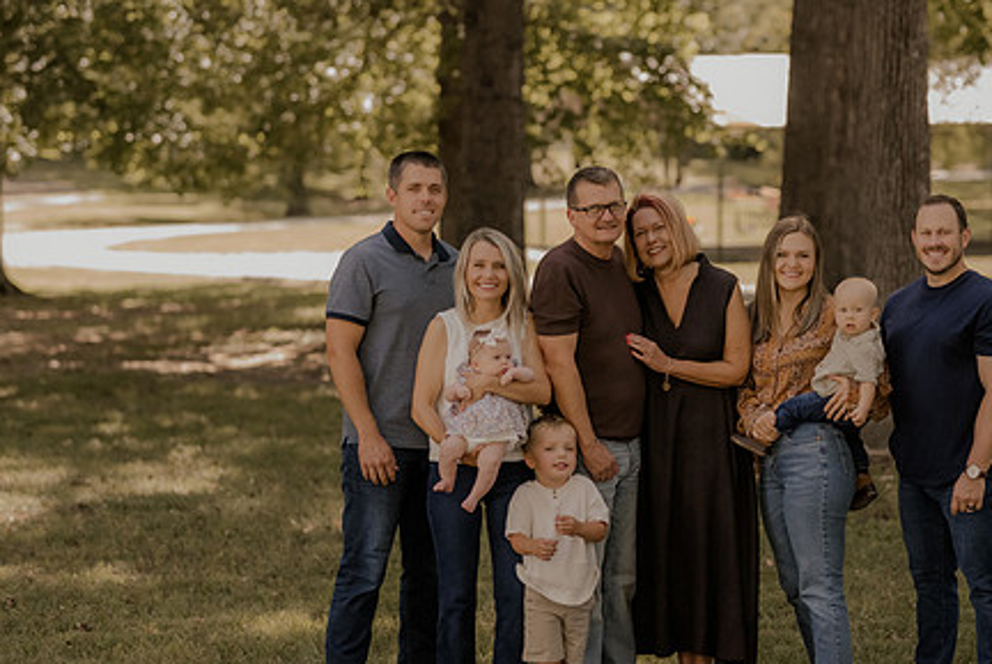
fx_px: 3144
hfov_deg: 17.9
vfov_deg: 12.0
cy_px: 422
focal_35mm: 114
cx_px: 650
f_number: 2.2
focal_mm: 85
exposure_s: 1/8000
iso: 3200
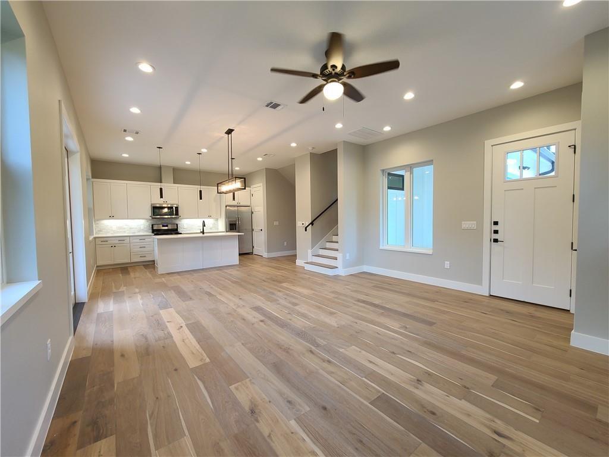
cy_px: 228
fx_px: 229
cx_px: 304
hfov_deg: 106.2
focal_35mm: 13
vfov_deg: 89.9
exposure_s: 1/60
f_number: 2.2
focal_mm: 2.2
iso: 160
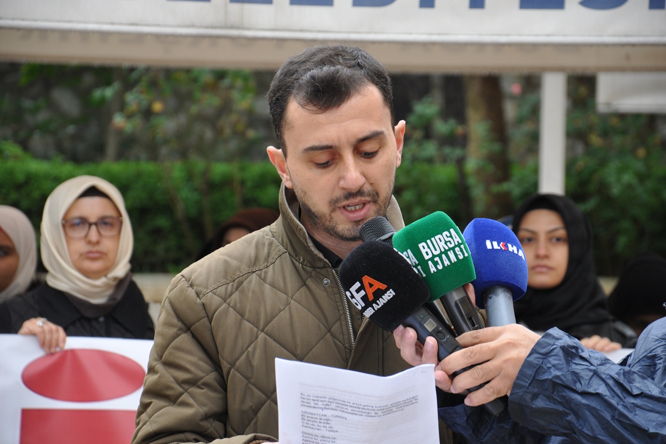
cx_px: 333
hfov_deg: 13.0
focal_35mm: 158
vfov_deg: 8.7
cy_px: 222
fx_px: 2913
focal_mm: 105
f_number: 5.6
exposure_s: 1/60
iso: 400
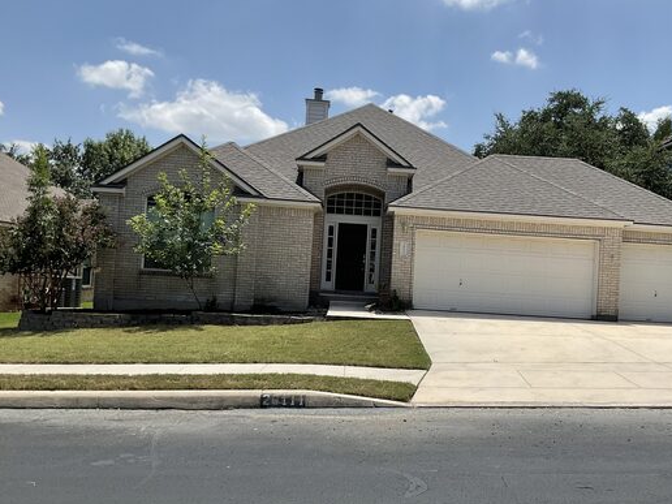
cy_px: 268
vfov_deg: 39.6
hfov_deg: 51.1
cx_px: 396
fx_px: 699
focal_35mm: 36
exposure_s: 1/2427
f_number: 1.8
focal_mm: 3
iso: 16
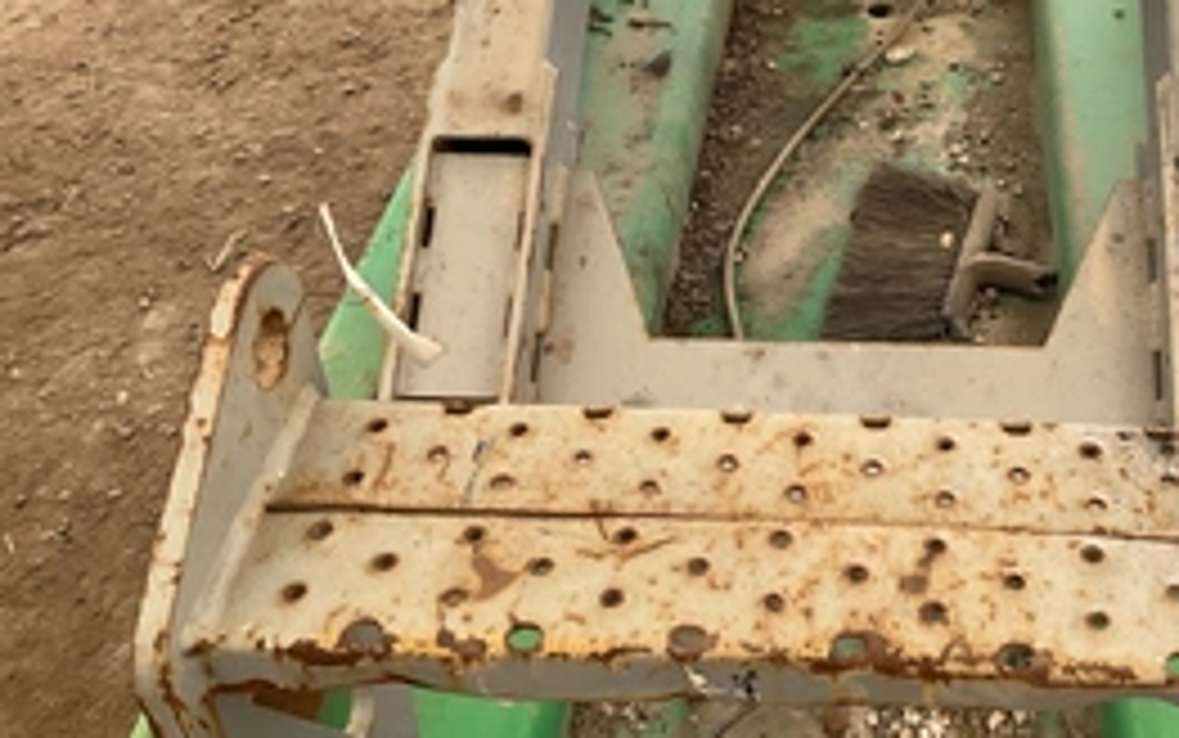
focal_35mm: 47
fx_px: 1511
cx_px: 850
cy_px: 207
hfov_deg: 41.6
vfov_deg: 27.2
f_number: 1.8
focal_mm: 3
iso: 50
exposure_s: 1/122
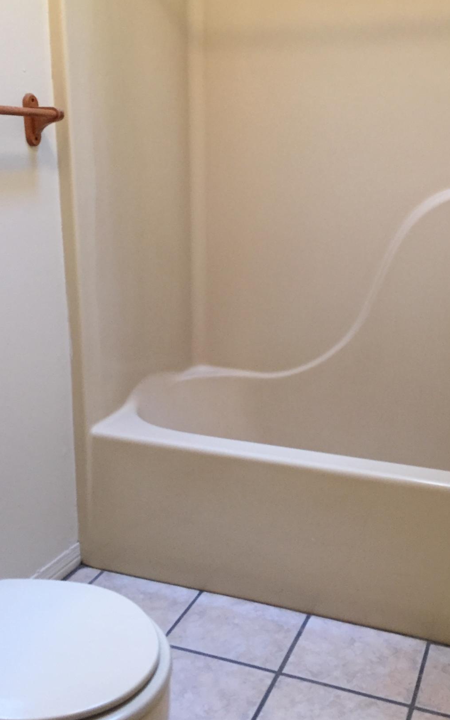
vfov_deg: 51.5
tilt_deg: -13.6
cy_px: 328
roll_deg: -0.5
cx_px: 269
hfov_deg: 33.5
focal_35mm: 38
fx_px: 746
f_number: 2.2
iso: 125
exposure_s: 1/30
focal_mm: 4.15
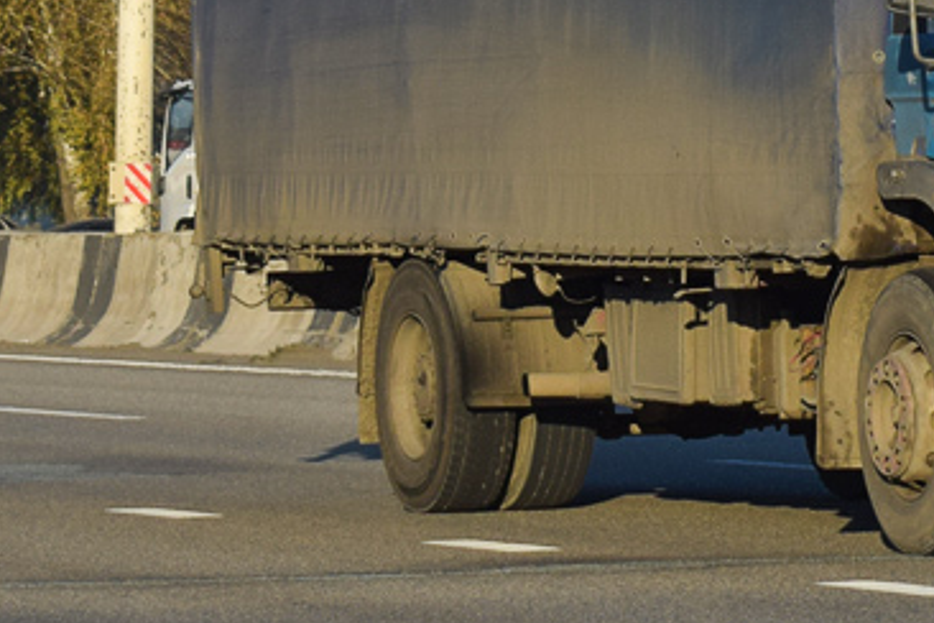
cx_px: 1115
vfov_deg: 5.1
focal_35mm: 271
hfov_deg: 7.5
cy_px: -199
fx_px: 7021
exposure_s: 1/1000
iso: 200
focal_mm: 55
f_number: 7.1
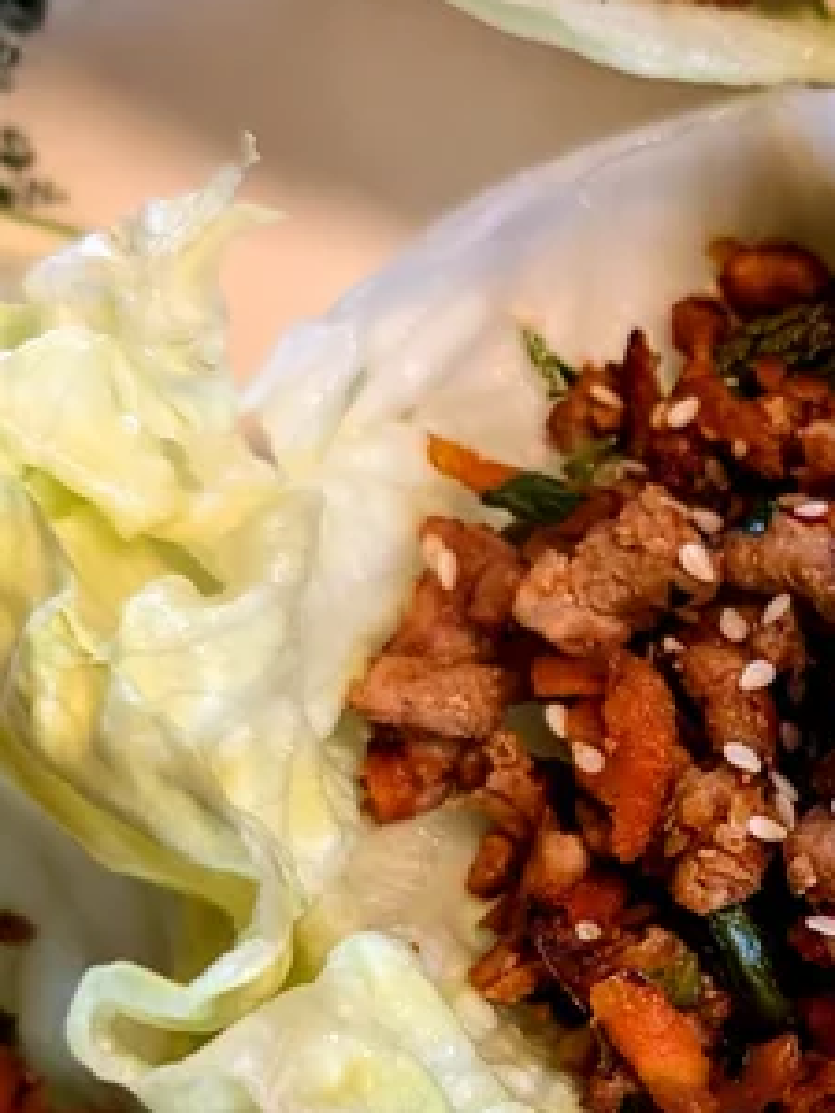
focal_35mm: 82
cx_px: 1124
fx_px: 2637
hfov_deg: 16.8
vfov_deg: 23.7
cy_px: 790
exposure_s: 1/100
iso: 225
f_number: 1.68
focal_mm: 6.9
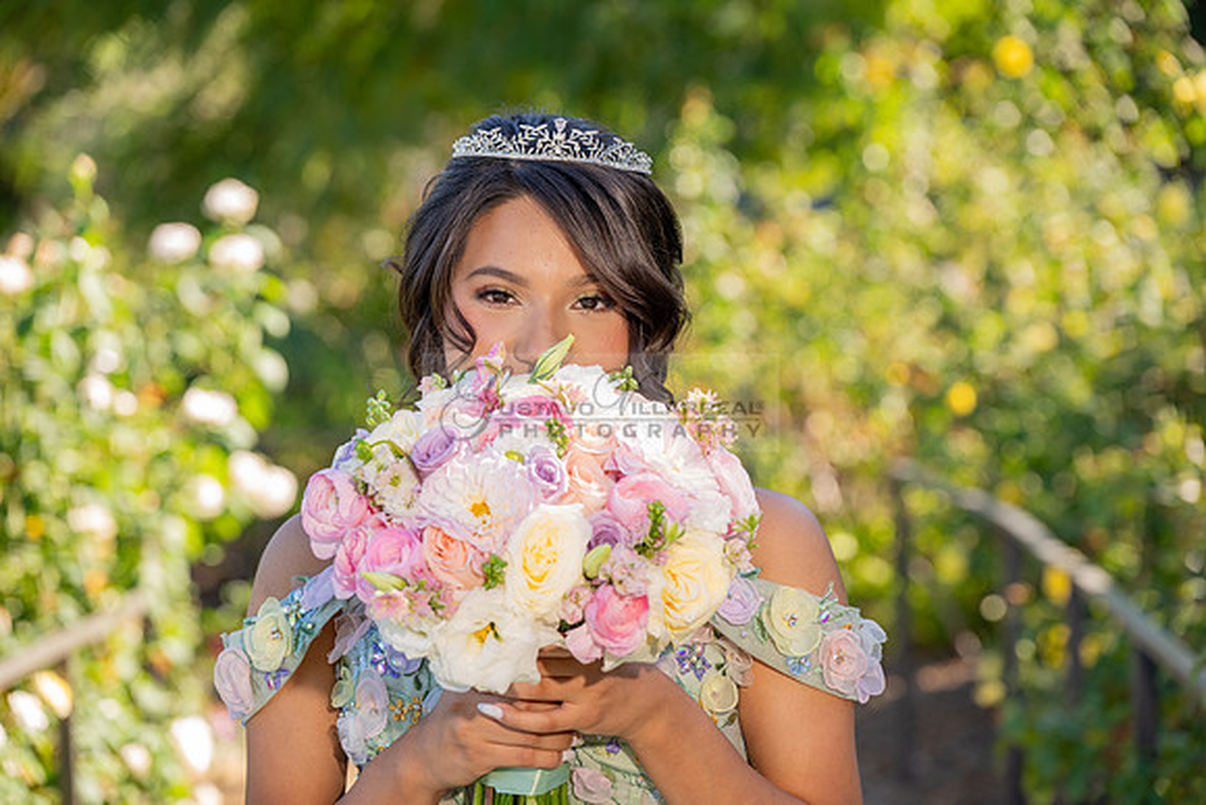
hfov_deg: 17.1
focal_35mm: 120
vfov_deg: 11.4
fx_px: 4021
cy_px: 402
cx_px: 603
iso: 200
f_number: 5
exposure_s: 1/200
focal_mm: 120
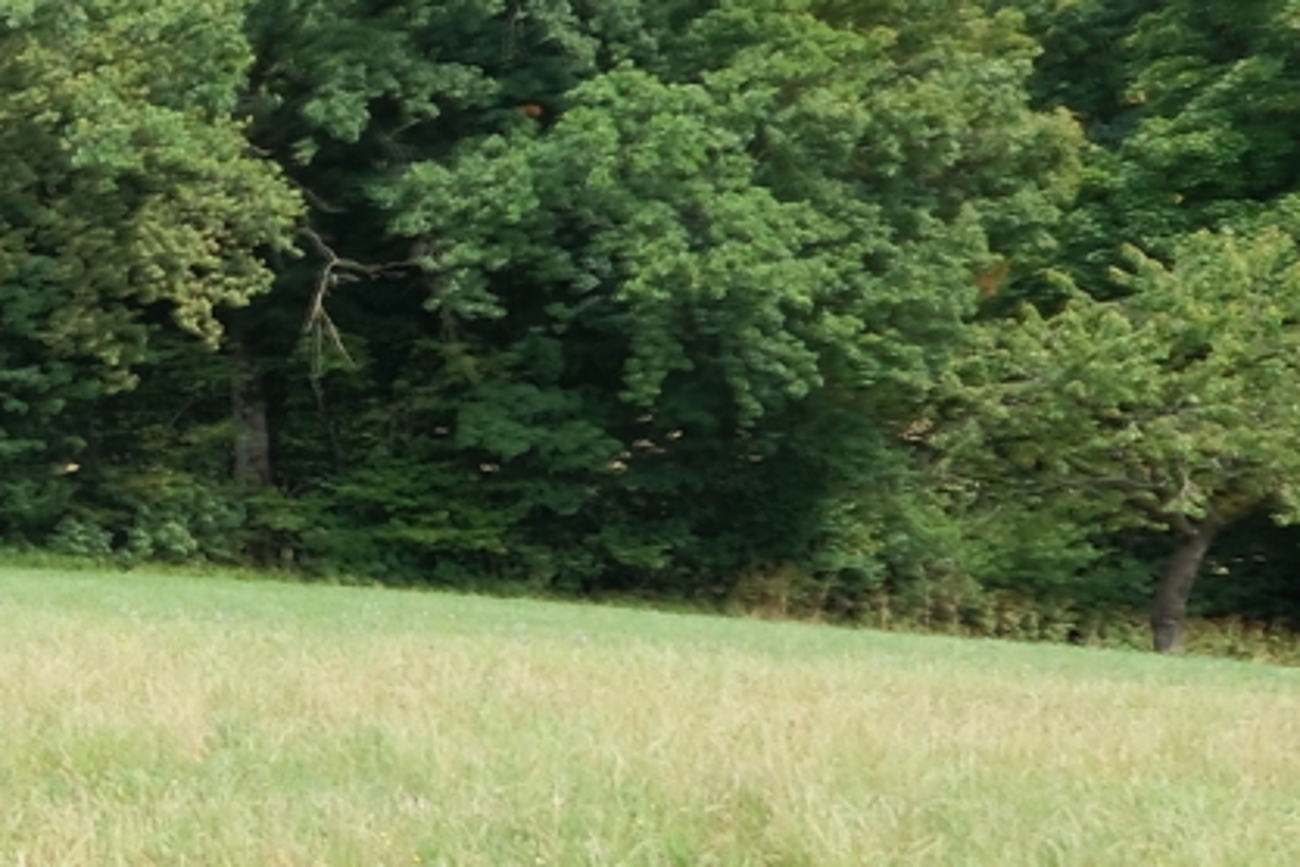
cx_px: -1602
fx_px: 3322
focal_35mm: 92
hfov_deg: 15.4
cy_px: 610
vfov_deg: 14.8
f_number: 5
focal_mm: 10
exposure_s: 1/170
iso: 125
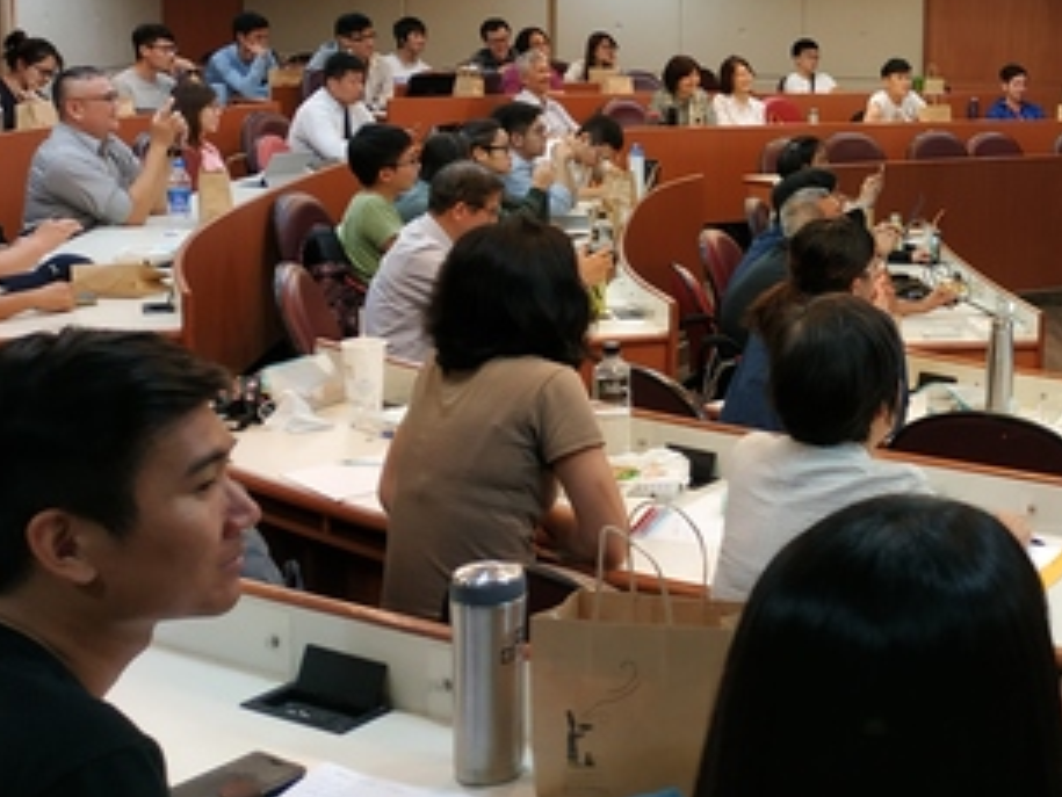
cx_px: 1020
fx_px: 1688
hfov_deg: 32.6
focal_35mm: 55
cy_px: 183
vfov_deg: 26.2
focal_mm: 3.94
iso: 200
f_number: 1.9
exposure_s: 1/24
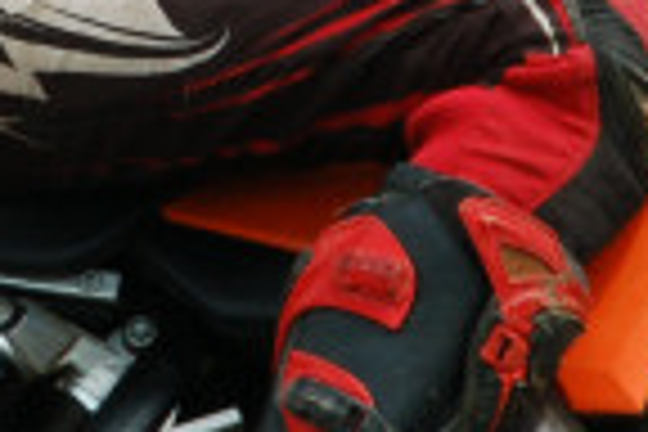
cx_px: 63
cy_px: -158
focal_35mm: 1667
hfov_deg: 1.2
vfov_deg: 0.8
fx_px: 30004
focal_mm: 200
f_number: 11
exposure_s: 1/350
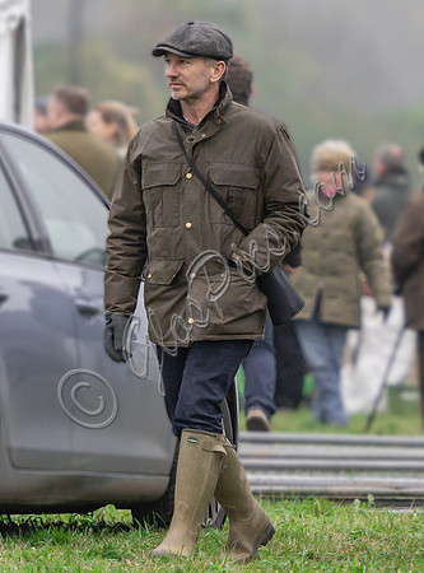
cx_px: 163
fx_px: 15067
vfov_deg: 2.2
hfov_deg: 1.6
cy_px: 502
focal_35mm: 915
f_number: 2.8
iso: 640
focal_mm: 185
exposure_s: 1/640
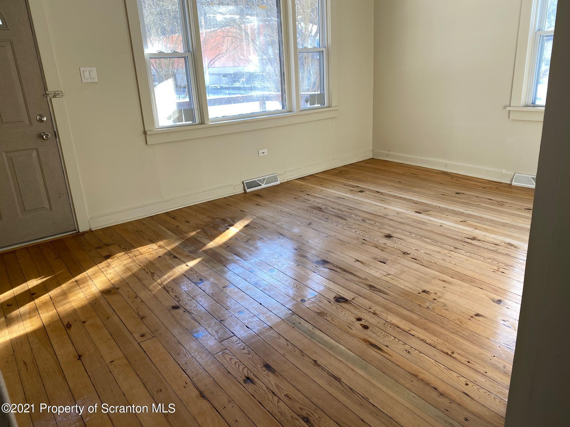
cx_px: 285
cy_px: 214
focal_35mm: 26
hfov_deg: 67.3
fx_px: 428
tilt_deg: -17.4
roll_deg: +4.0
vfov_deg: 53.1
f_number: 1.8
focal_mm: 4.25
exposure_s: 1/120
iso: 32
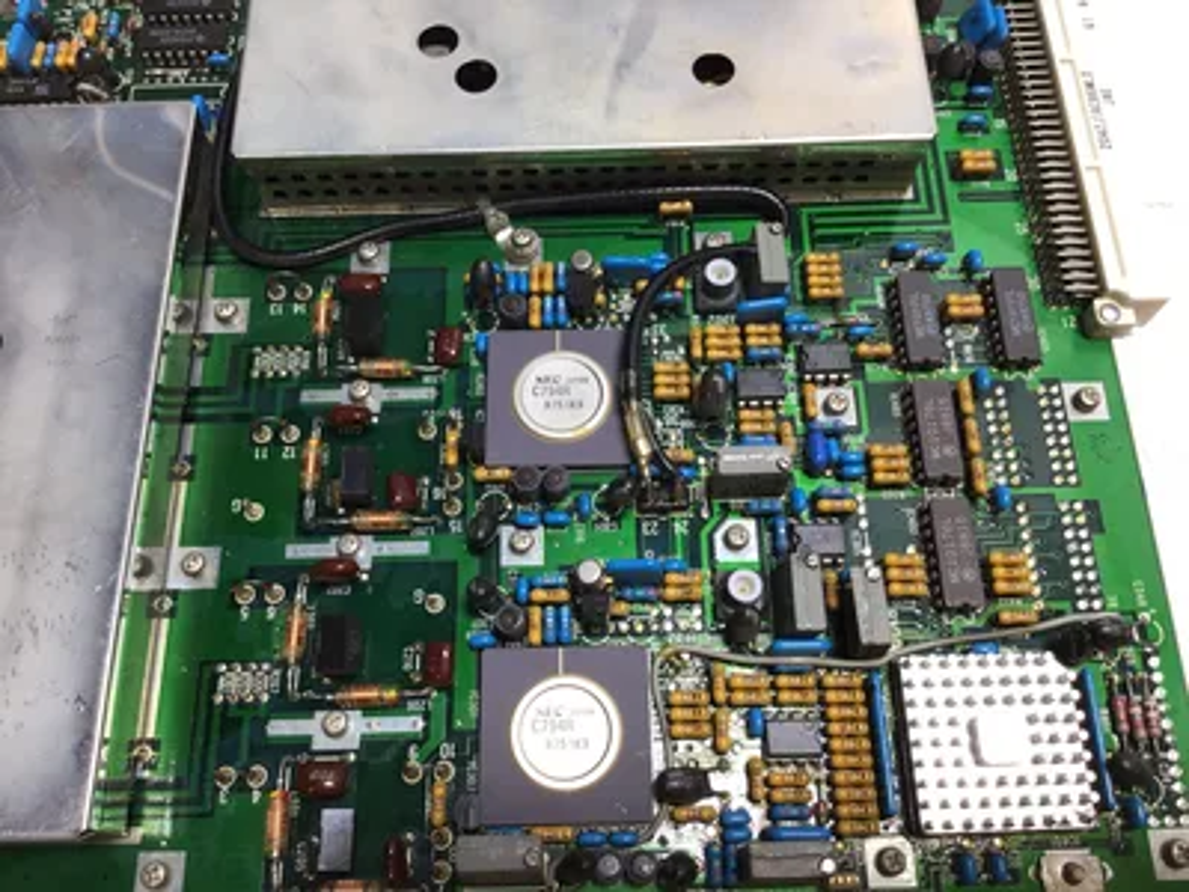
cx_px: 594
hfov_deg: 58.4
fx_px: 1065
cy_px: 446
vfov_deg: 45.4
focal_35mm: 31
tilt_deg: -67.7
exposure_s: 1/60
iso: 25
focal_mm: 3.3
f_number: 2.4
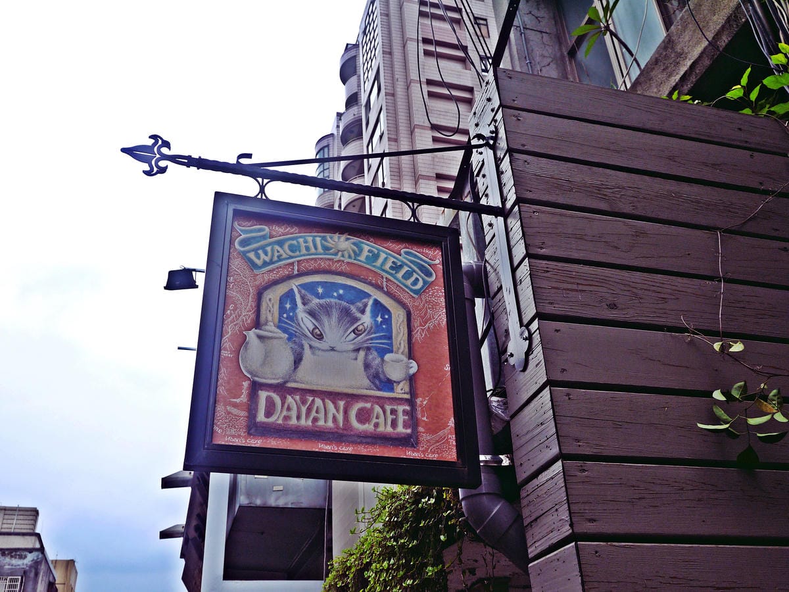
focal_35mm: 34
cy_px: 296
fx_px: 775
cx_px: 394
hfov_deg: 54.0
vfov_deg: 41.8
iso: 160
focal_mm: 17
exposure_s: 1/320
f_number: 8
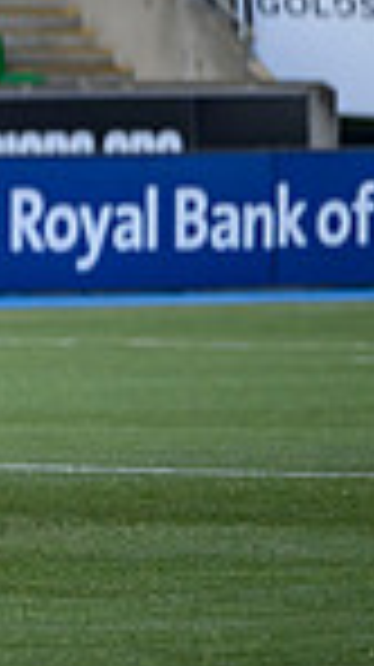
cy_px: 92
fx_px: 14561
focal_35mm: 824
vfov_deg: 2.6
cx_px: -825
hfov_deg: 1.5
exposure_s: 1/640
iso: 1250
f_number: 2.8
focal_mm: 200
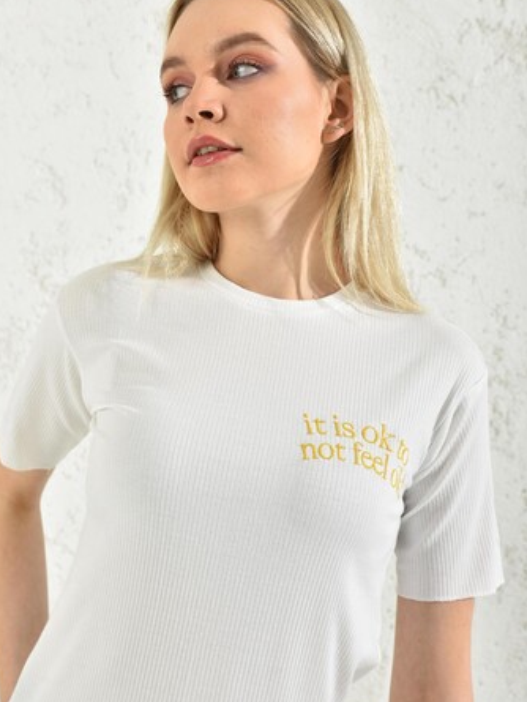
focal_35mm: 56
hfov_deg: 26.1
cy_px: 314
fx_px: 1136
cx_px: 249
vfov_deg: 34.3
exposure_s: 1/160
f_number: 7.1
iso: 100
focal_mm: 48
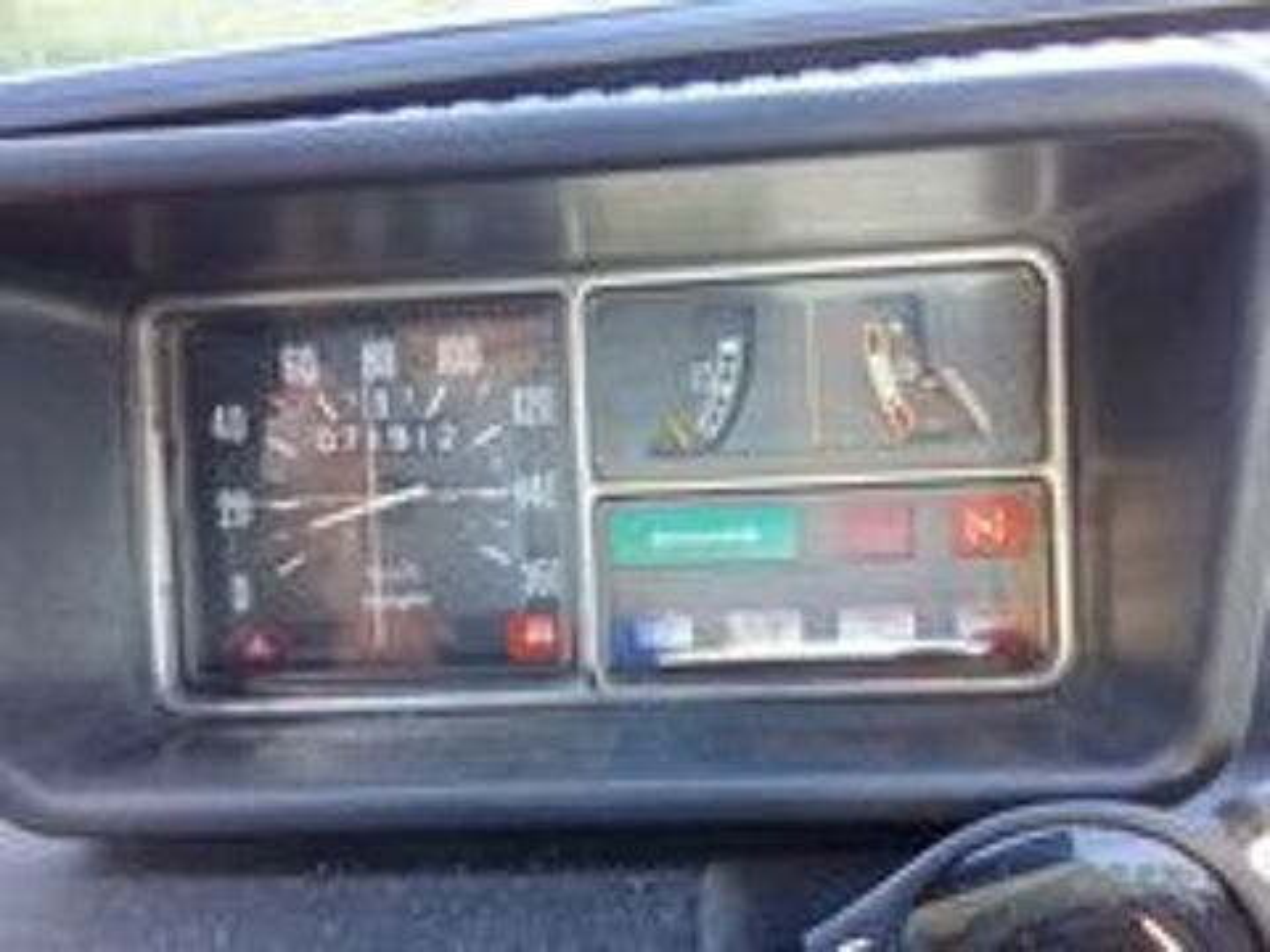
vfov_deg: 49.7
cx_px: 635
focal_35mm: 28
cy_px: 476
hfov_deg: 63.4
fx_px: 1027
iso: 200
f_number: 2
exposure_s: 1/33.3
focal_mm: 2.78
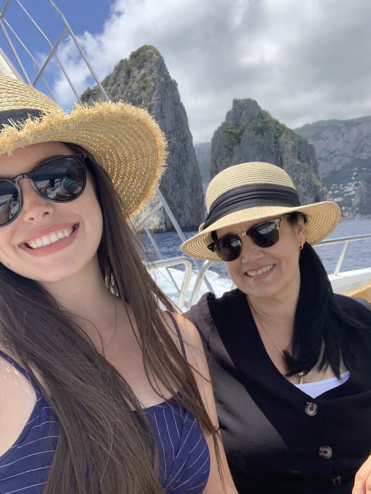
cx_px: 186
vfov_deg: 56.8
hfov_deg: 44.2
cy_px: 247
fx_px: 457
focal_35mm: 32
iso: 16
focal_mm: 2.87
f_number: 2.2
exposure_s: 1/618
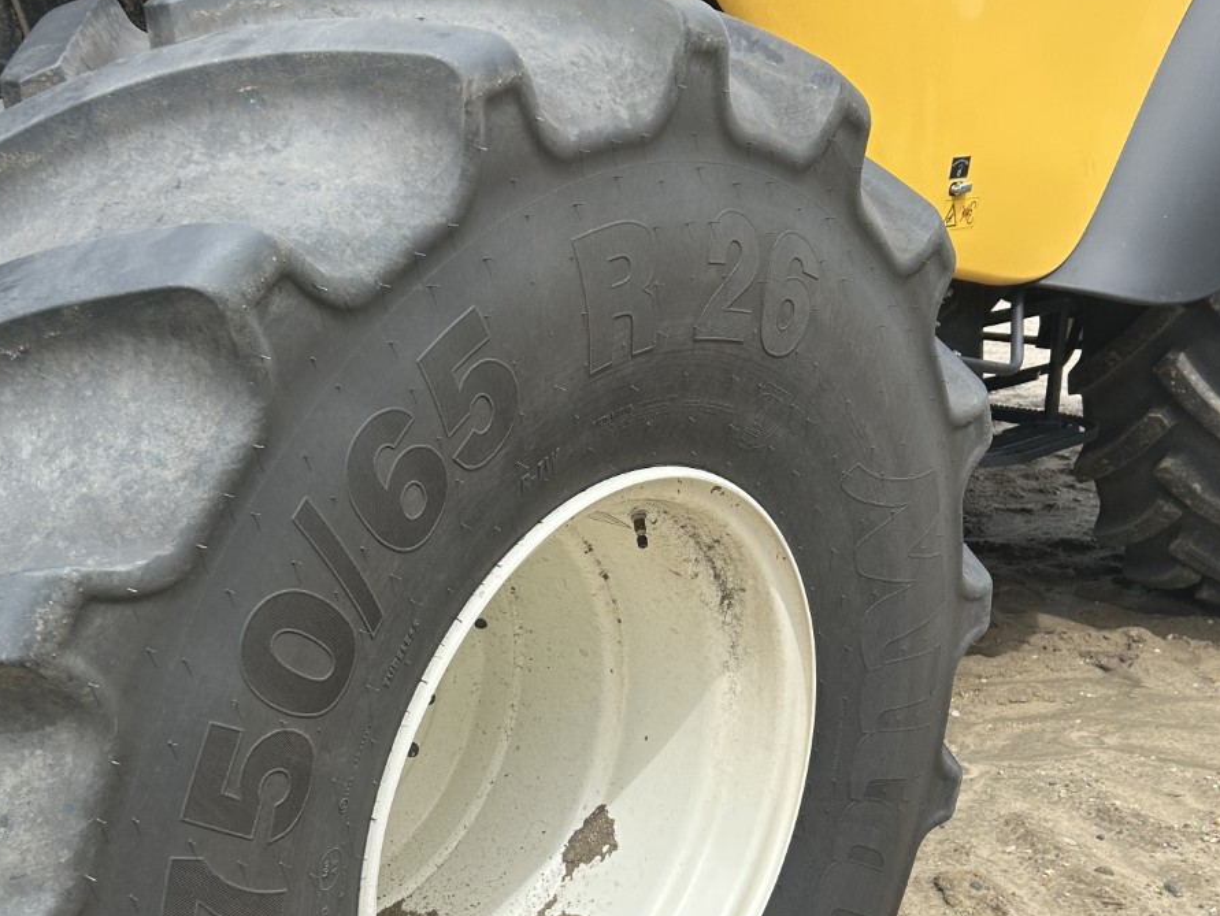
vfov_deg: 33.9
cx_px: 448
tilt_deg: -17.9
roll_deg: -1.0
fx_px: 1481
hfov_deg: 44.4
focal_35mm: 42
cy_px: 639
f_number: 1.5
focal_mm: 5.7
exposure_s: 1/1669
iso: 50
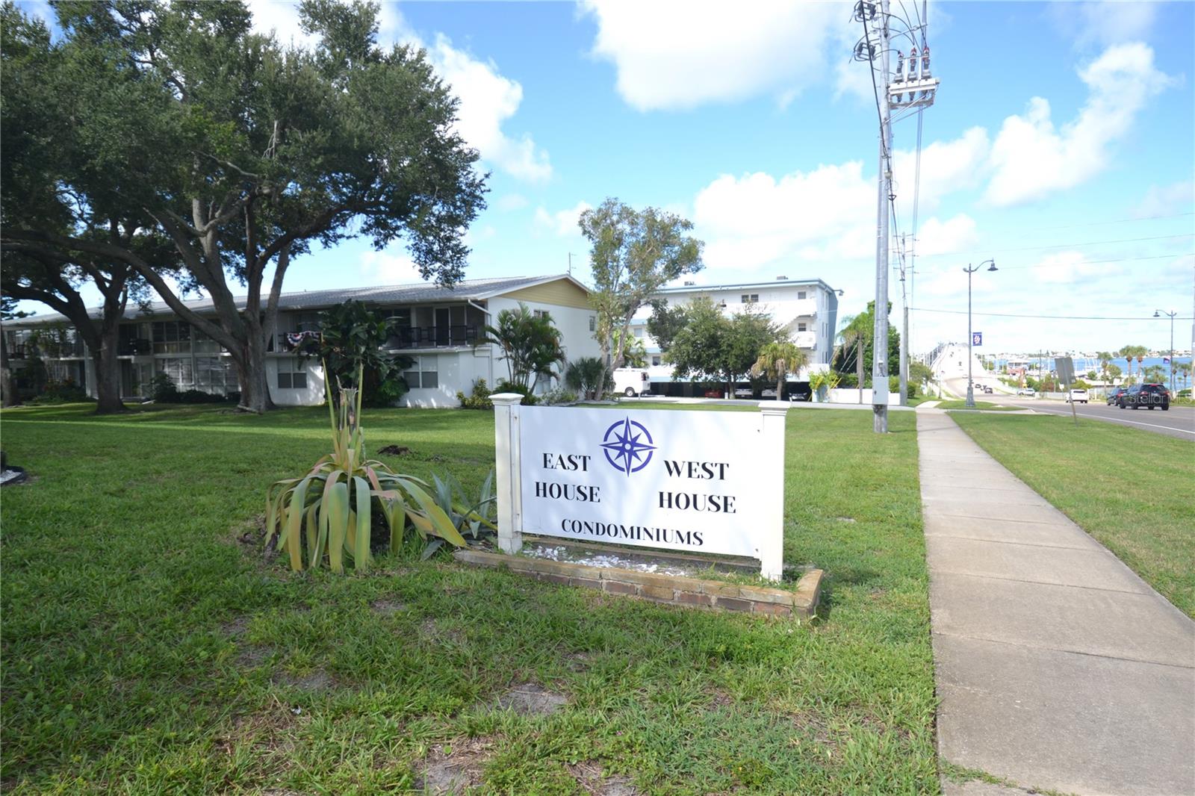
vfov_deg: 59.5
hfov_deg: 81.2
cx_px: 598
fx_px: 697
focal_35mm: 21
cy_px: 398
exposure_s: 1/160
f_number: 6.3
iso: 100
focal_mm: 14
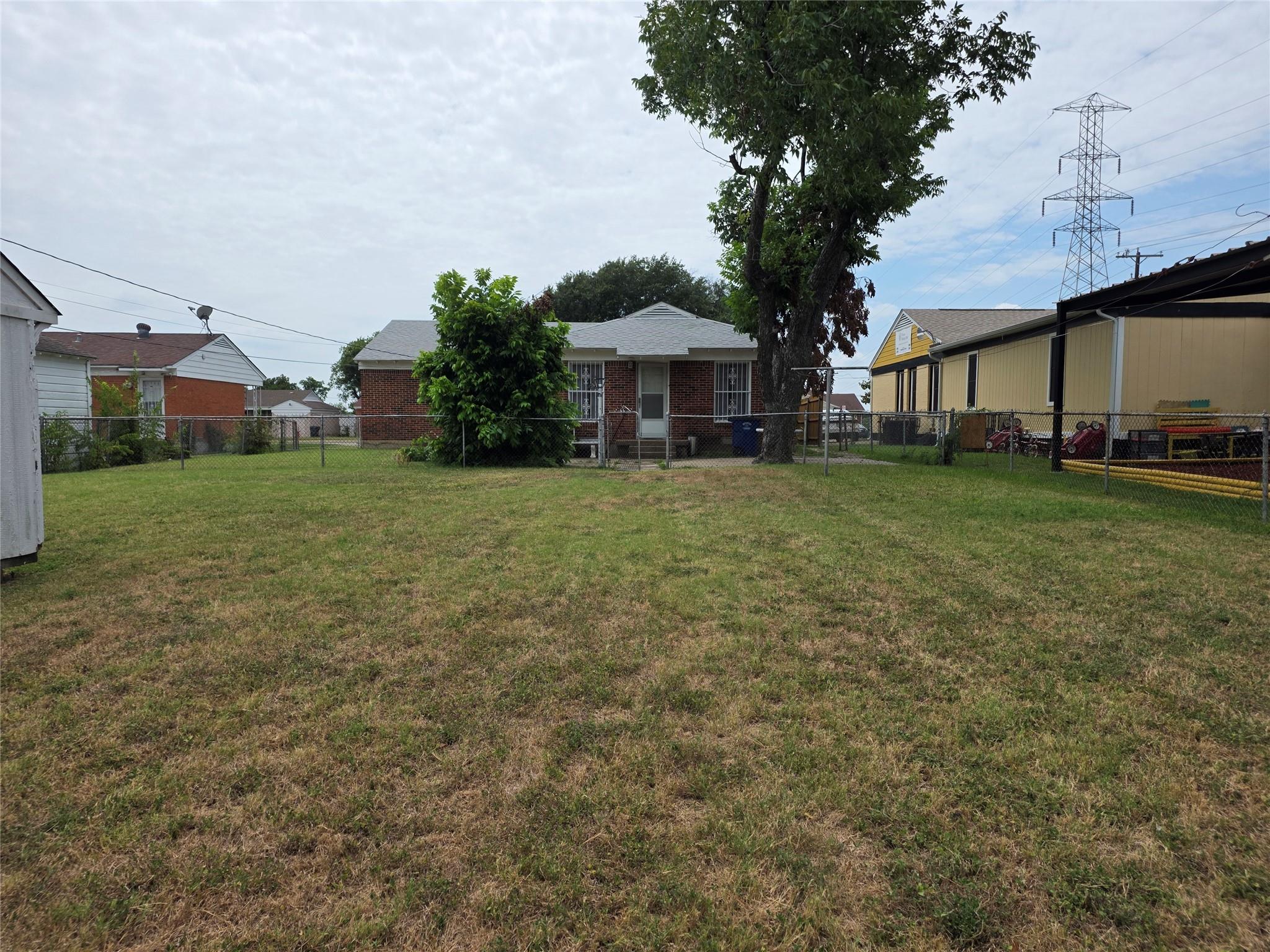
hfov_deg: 73.9
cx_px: 635
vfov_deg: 58.9
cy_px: 476
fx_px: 844
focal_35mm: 23
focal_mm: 6.25
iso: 64
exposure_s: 1/7944
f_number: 1.7
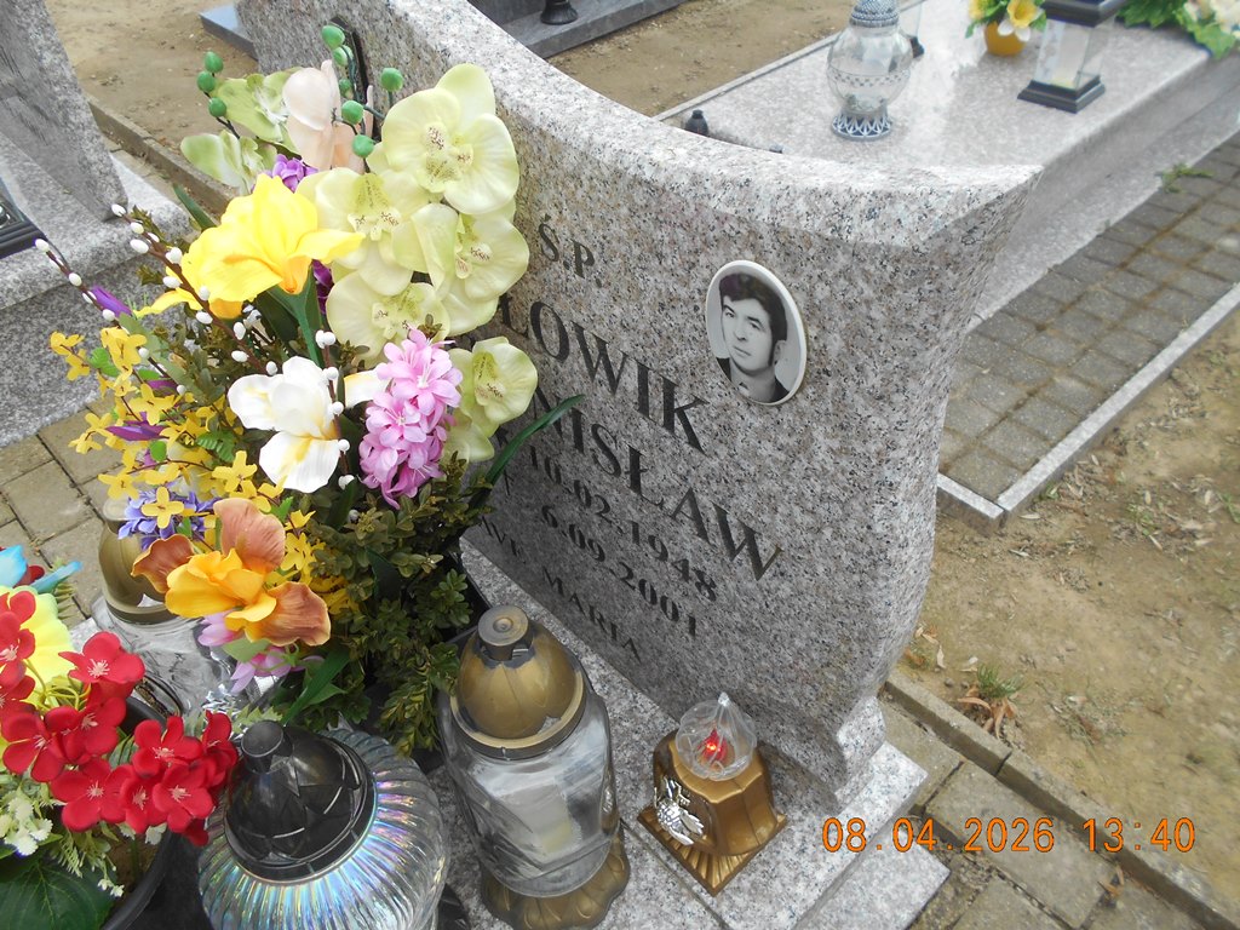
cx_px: 620
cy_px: 465
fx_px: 931
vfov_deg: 53.1
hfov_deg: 67.3
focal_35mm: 26
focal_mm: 4.6
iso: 80
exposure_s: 1/200
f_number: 3.2
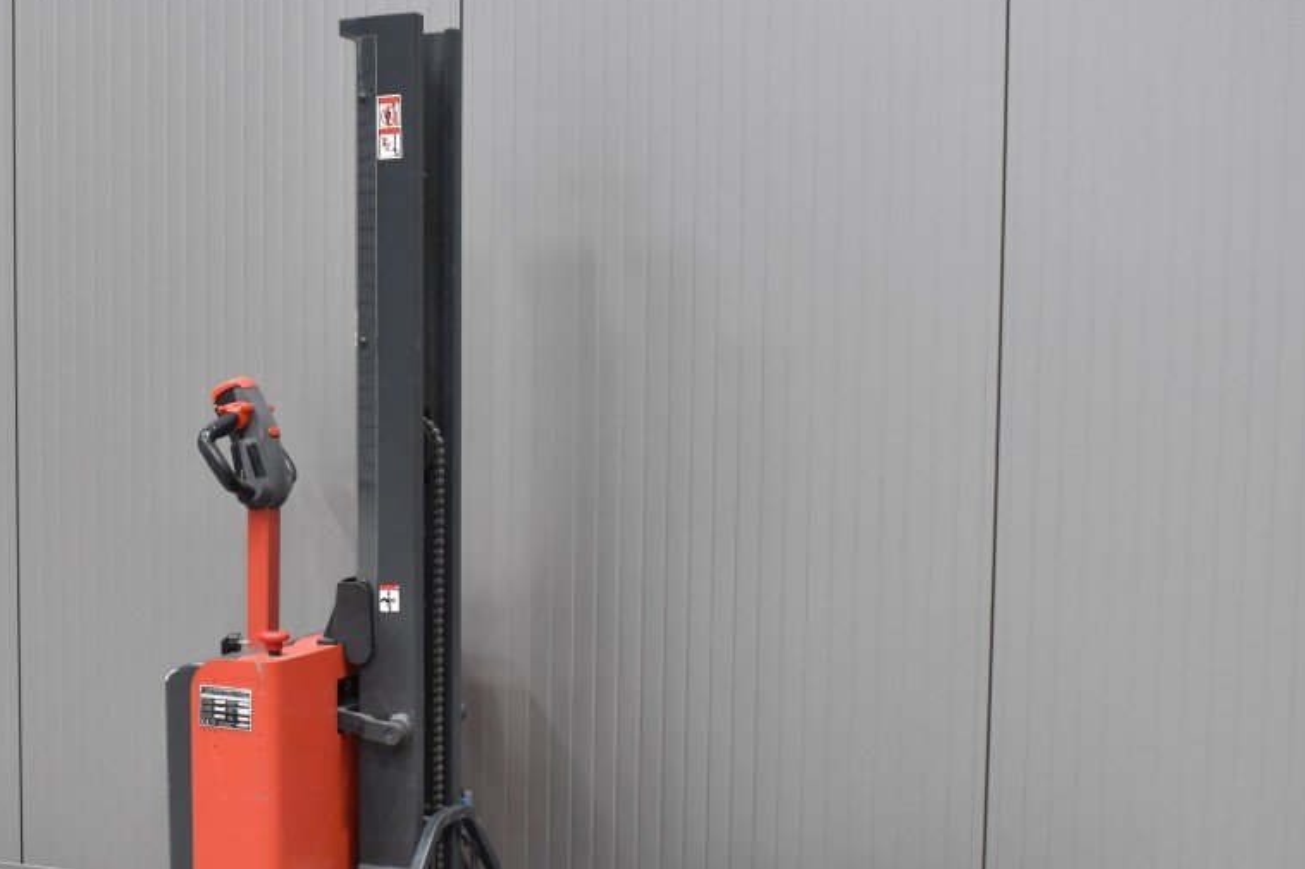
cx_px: 434
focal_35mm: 57
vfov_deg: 23.6
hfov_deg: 34.7
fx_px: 2066
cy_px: 594
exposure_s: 1/40
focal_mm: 24
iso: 1600
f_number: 5
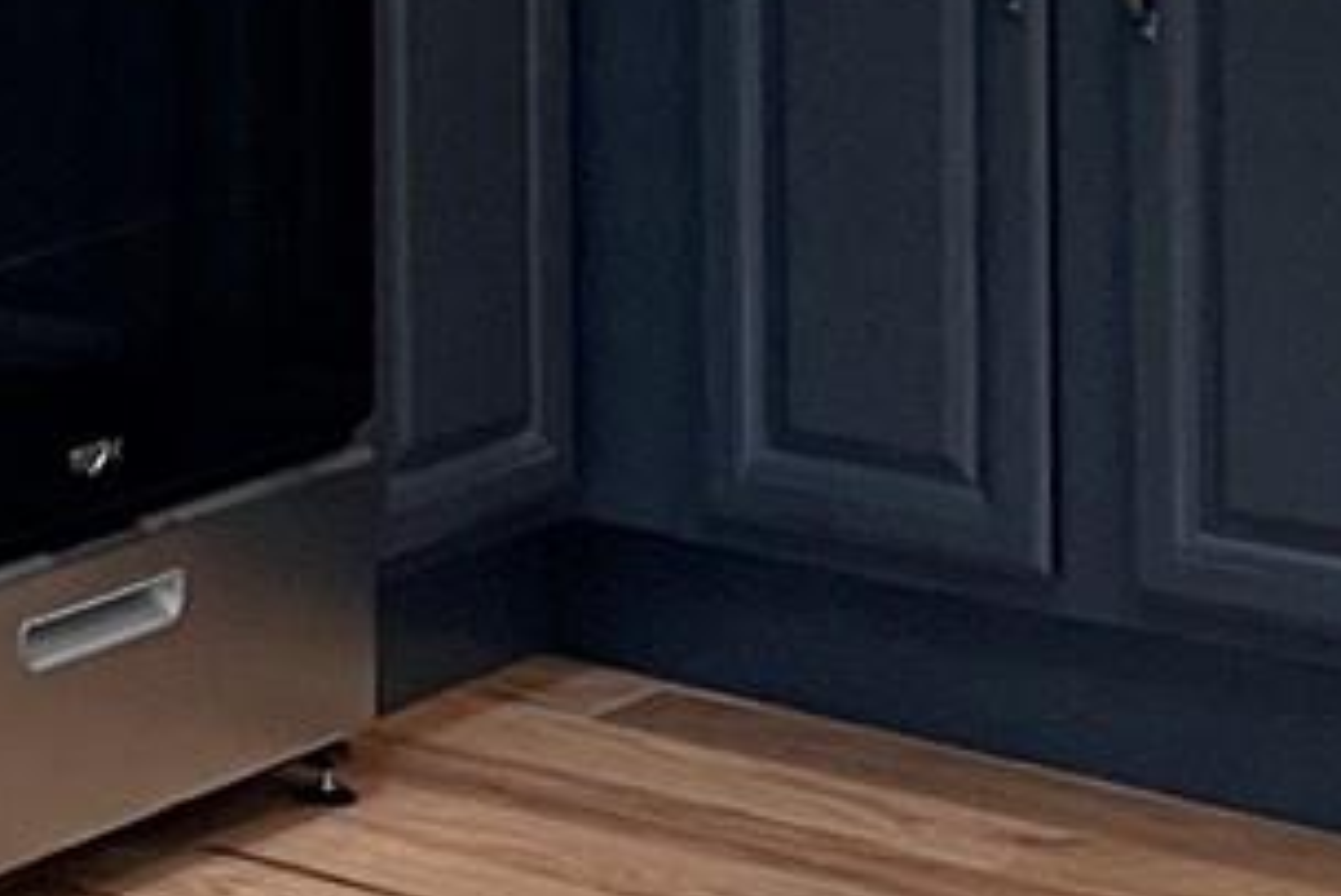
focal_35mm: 182
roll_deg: +1.5
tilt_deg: -0.5
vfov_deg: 7.1
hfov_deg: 10.5
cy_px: -1192
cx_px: -1217
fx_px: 6782
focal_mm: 4.2
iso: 100
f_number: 1.6
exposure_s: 1/60
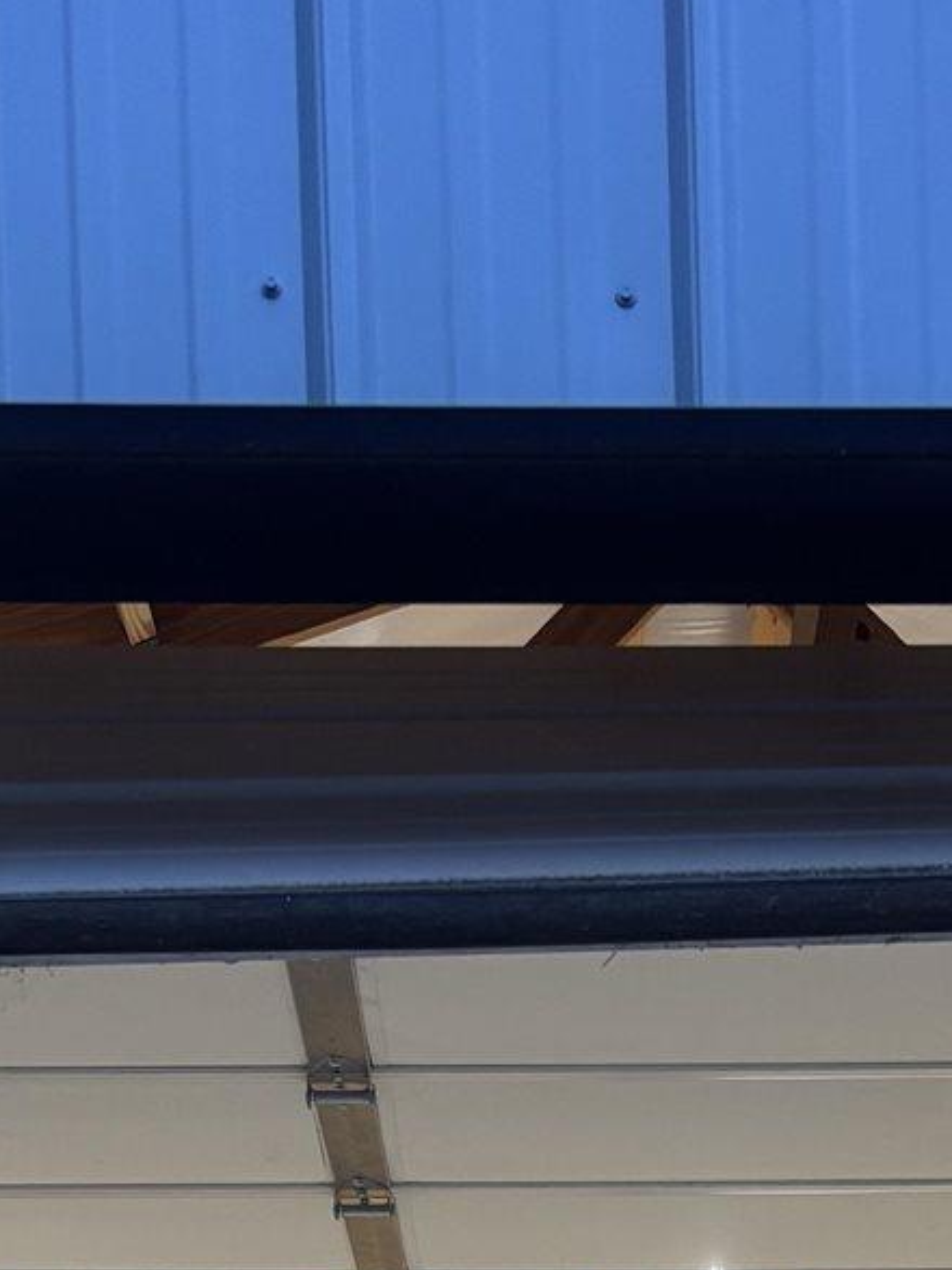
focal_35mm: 102
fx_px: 3742
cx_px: 744
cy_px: 2399
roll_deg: +0.7
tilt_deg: -4.0
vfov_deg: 15.9
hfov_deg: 14.4
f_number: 1.6
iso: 100
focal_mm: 5.96
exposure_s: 1/60
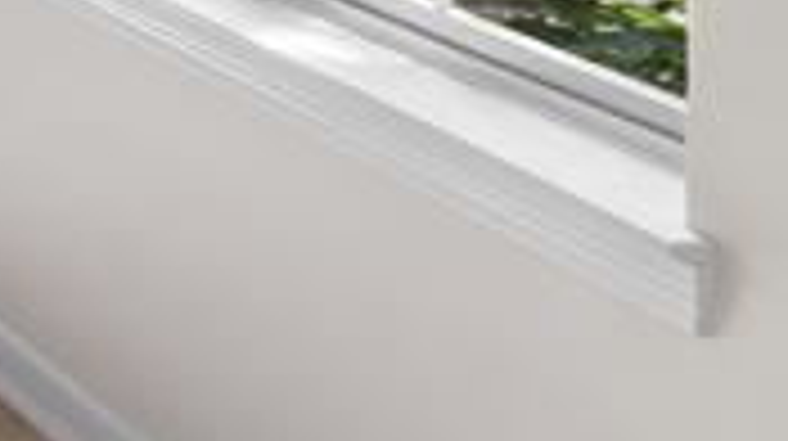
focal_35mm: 98
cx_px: -1333
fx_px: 2045
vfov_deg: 10.5
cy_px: -648
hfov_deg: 12.9
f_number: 8
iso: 400
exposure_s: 1/4
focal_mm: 16
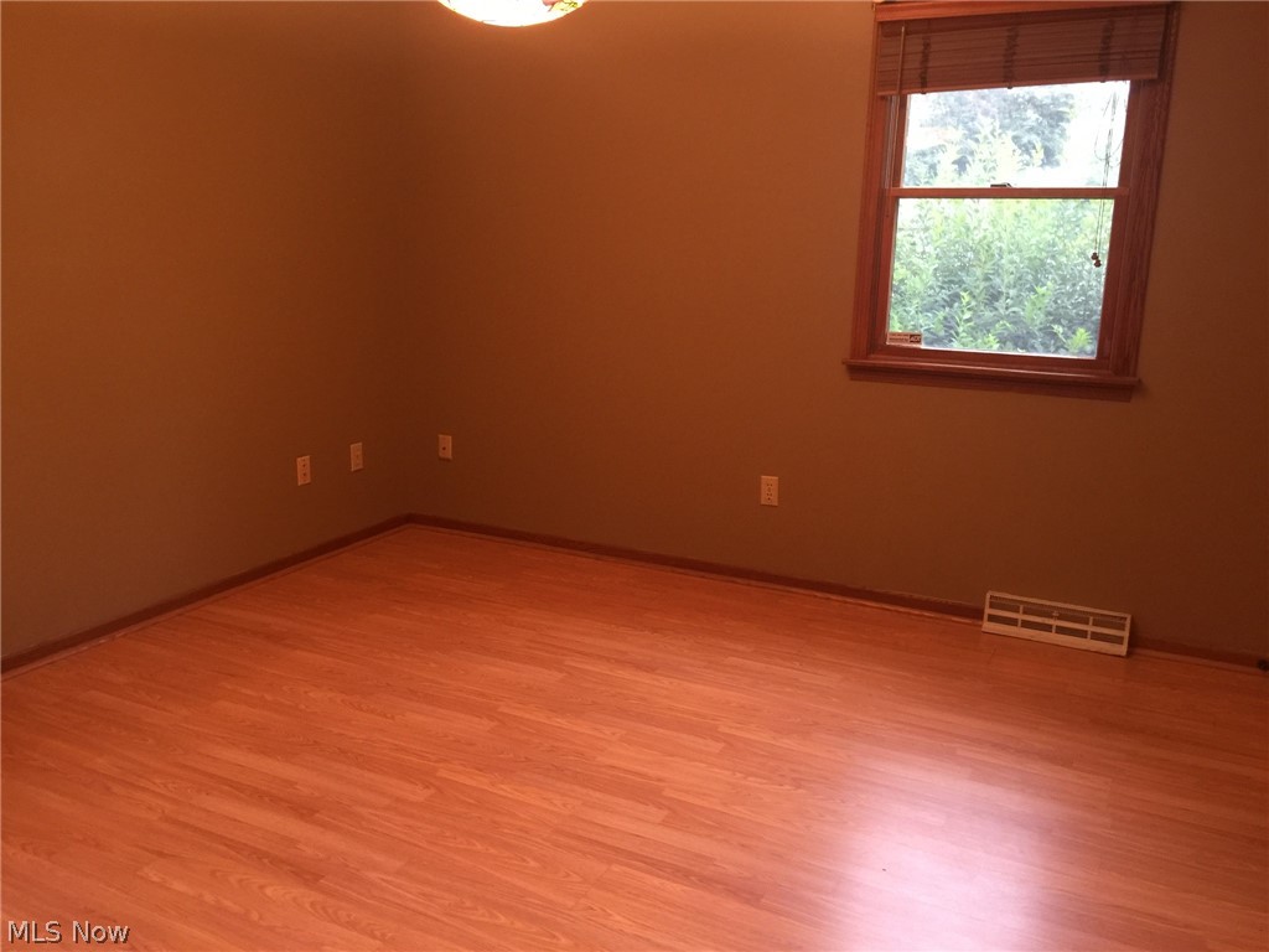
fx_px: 1063
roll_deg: -1.3
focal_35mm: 29
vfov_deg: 48.2
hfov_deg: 61.7
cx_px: 634
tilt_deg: -12.6
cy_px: 476
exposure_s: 1/15
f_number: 2.2
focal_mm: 4.15
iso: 80
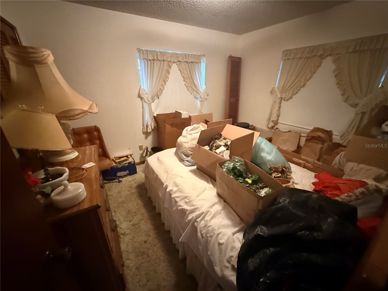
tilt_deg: -22.1
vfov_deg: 85.7
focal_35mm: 14
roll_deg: -1.2
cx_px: 194
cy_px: 146
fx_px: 157
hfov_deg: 102.1
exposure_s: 1/40
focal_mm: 2.22
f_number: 2.2
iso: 1250
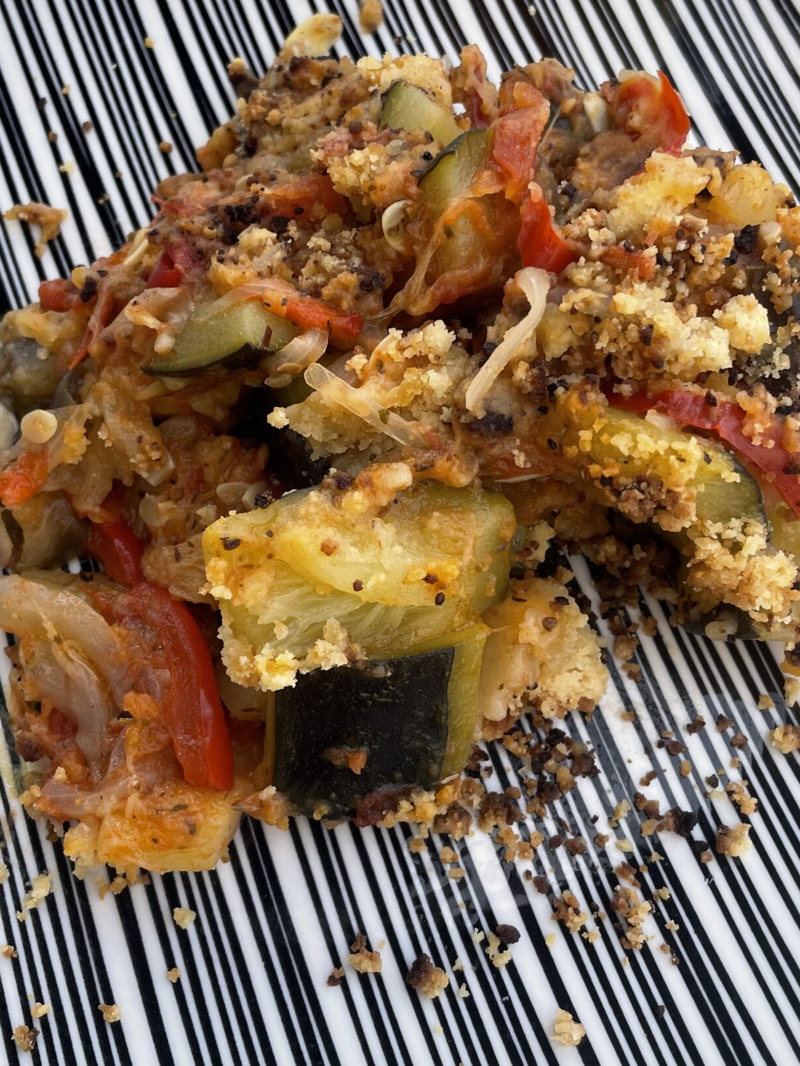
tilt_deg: -72.4
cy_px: 469
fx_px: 1263
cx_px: 381
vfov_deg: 45.7
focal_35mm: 41
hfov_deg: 35.1
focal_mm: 4.2
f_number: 1.6
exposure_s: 1/461
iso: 32
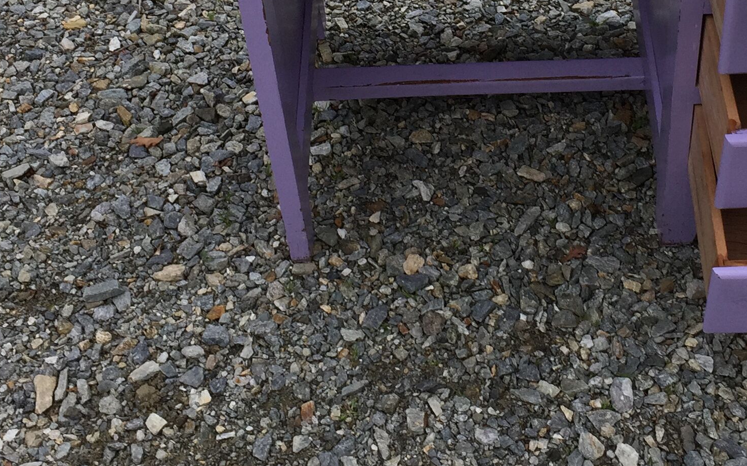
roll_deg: +2.7
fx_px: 1384
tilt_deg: -43.6
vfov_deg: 18.6
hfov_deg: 30.0
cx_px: 487
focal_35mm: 68
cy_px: -8
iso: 32
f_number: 2.2
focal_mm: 4.15
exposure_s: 1/100
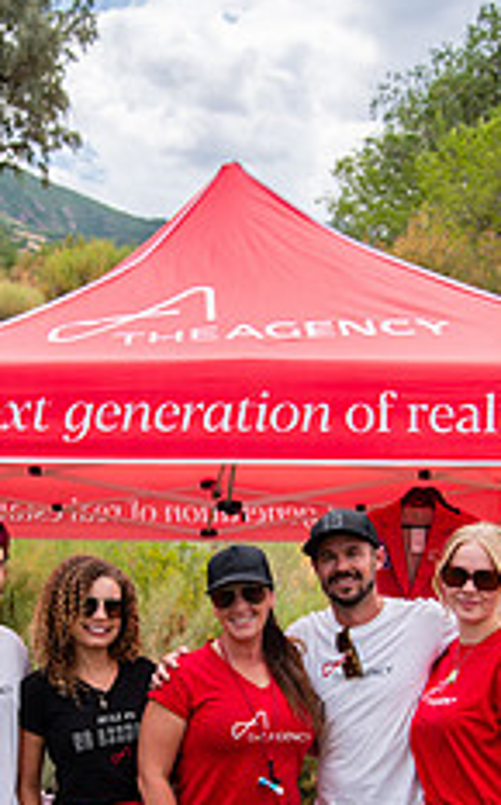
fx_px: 1381
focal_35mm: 63
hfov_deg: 20.5
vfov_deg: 31.4
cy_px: 674
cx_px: 178
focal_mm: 32
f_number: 4
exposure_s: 1/1600
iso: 200
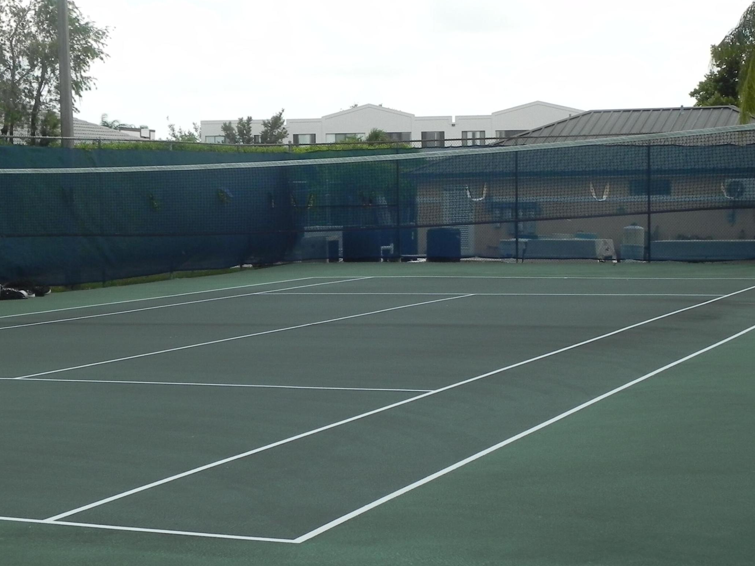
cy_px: 276
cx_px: 352
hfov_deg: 26.7
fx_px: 1592
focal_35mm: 73
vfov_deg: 20.2
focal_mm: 9.2
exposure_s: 1/332
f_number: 6.3
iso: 160
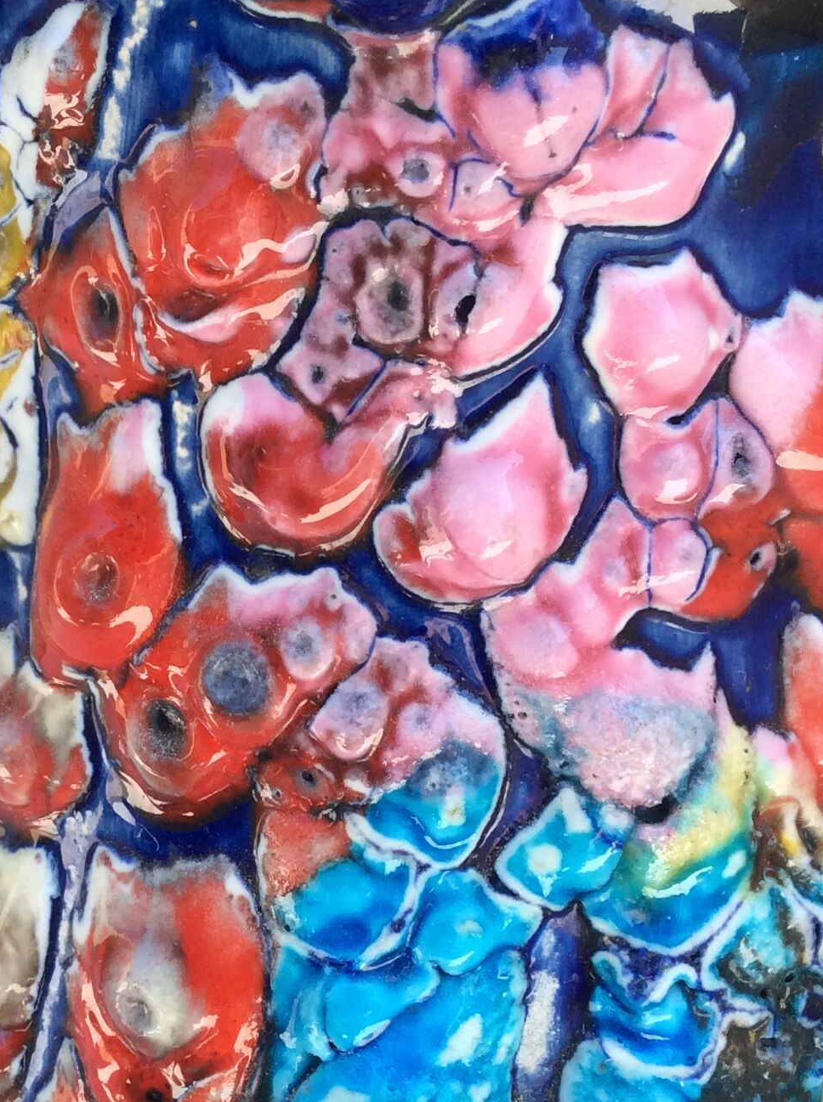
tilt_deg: -16.6
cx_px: 201
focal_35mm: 64
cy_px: 689
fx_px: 2034
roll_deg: +0.7
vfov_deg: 30.2
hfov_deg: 22.6
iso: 32
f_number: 2.4
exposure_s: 1/325
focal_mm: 3.3
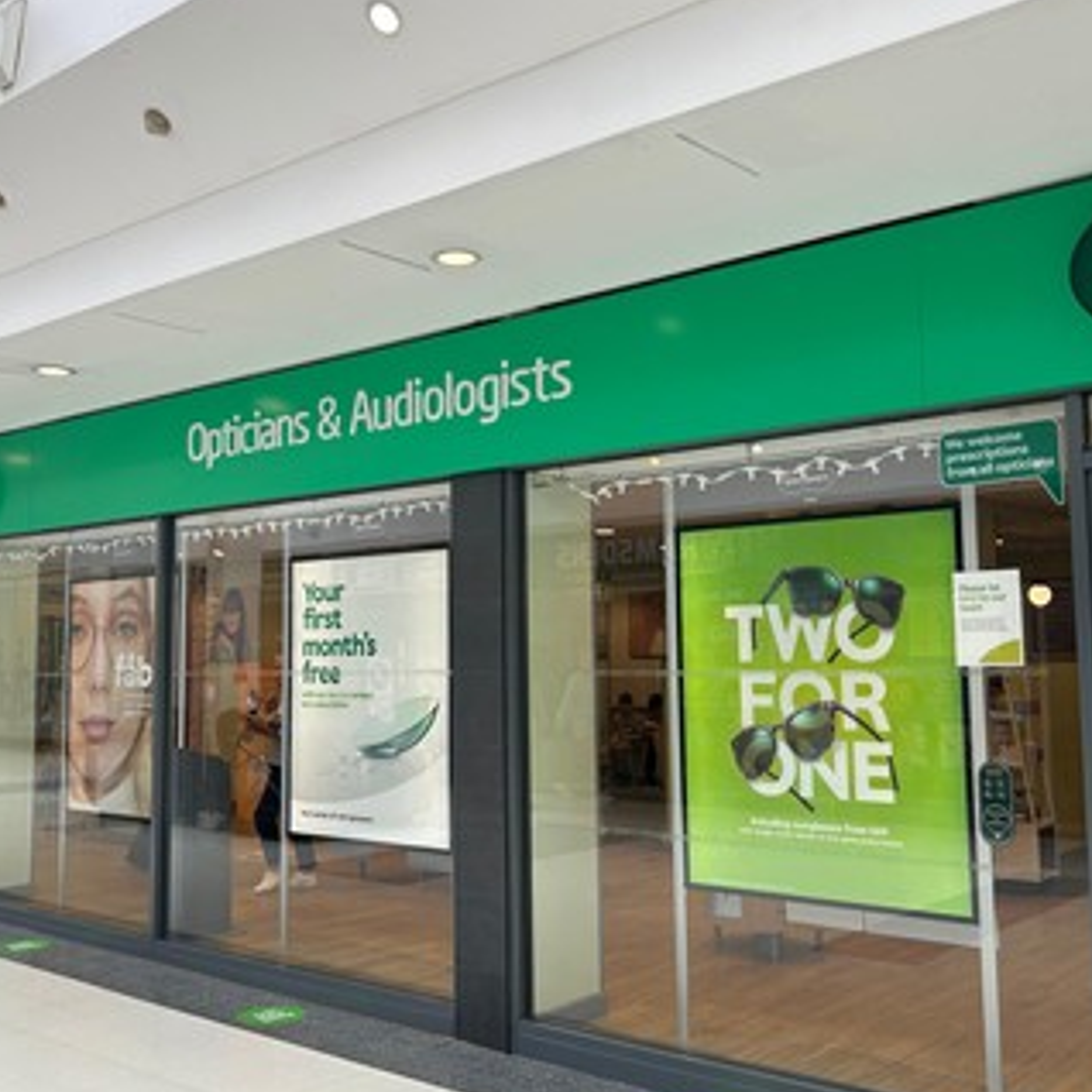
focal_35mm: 37
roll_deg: +1.0
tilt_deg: +5.9
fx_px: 1321
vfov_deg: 44.9
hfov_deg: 44.9
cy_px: 525
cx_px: 522
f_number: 1.5
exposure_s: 1/687
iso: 50
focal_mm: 5.7
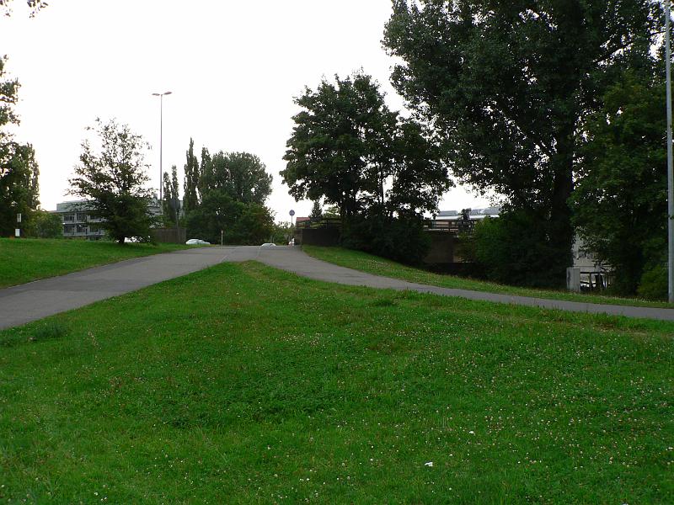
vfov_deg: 39.7
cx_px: 337
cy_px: 252
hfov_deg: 51.4
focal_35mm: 36
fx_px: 701
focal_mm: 6
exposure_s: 1/100
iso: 80
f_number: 4
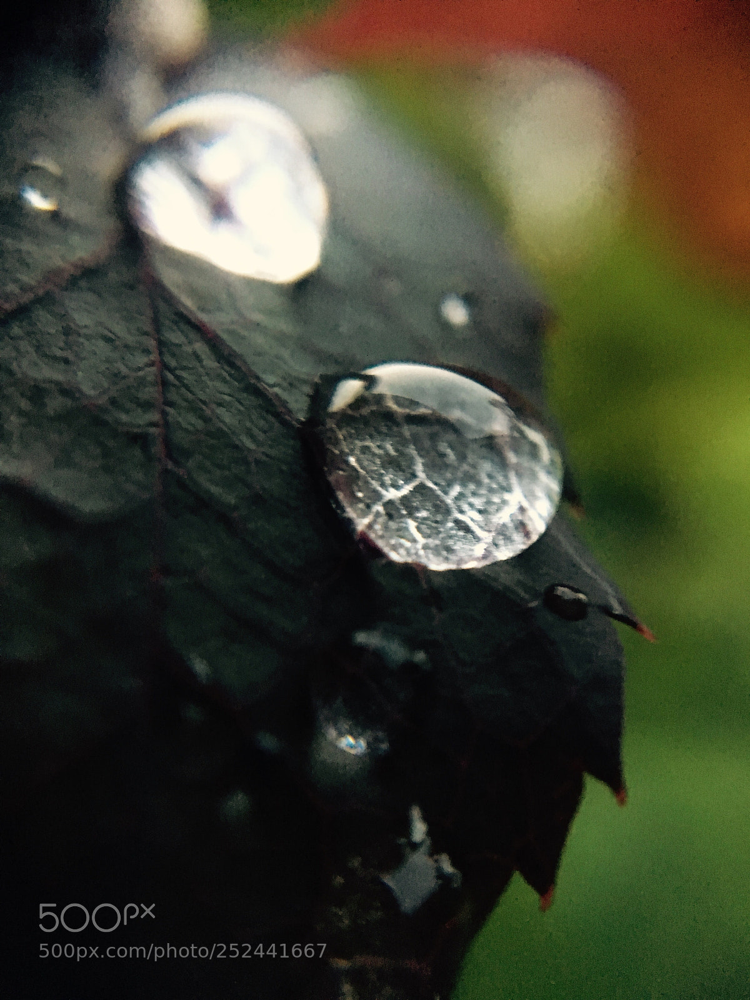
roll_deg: -2.2
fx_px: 838
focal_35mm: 29
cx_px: 375
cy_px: 500
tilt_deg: -15.3
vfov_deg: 61.7
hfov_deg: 48.2
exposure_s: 1/15
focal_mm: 4.15
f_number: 2.2
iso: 250
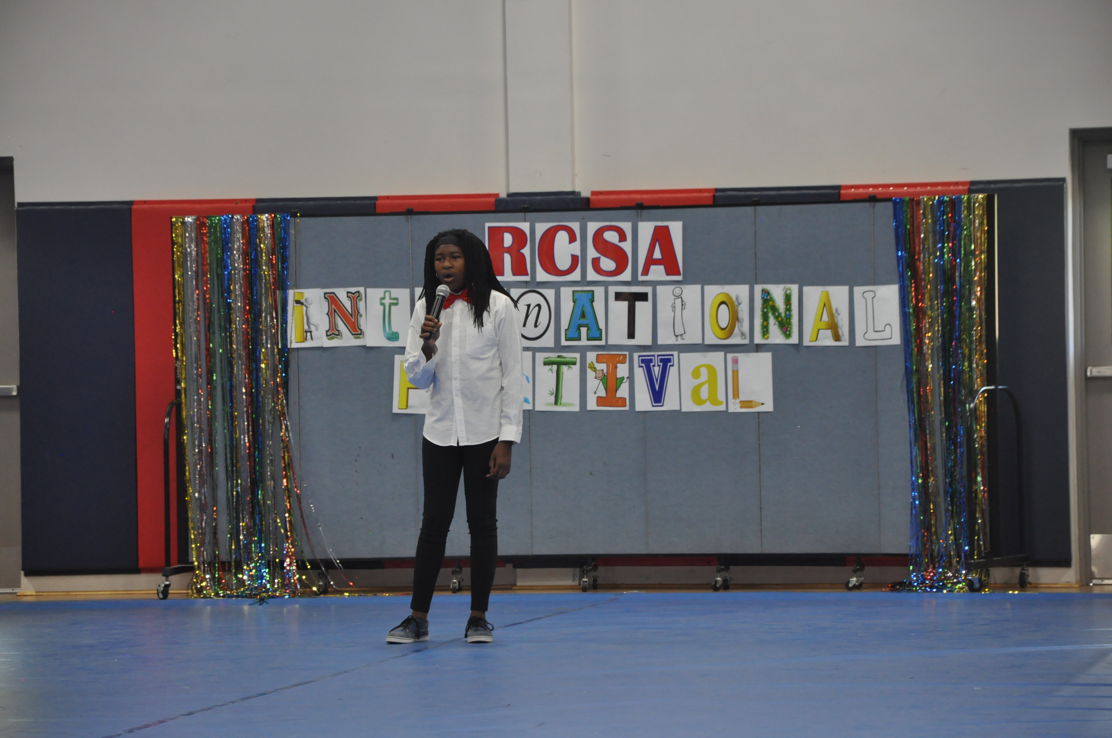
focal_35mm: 158
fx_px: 4859
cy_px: 369
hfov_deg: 13.1
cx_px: 556
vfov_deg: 8.7
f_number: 5.6
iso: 1100
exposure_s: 1/30
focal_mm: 105
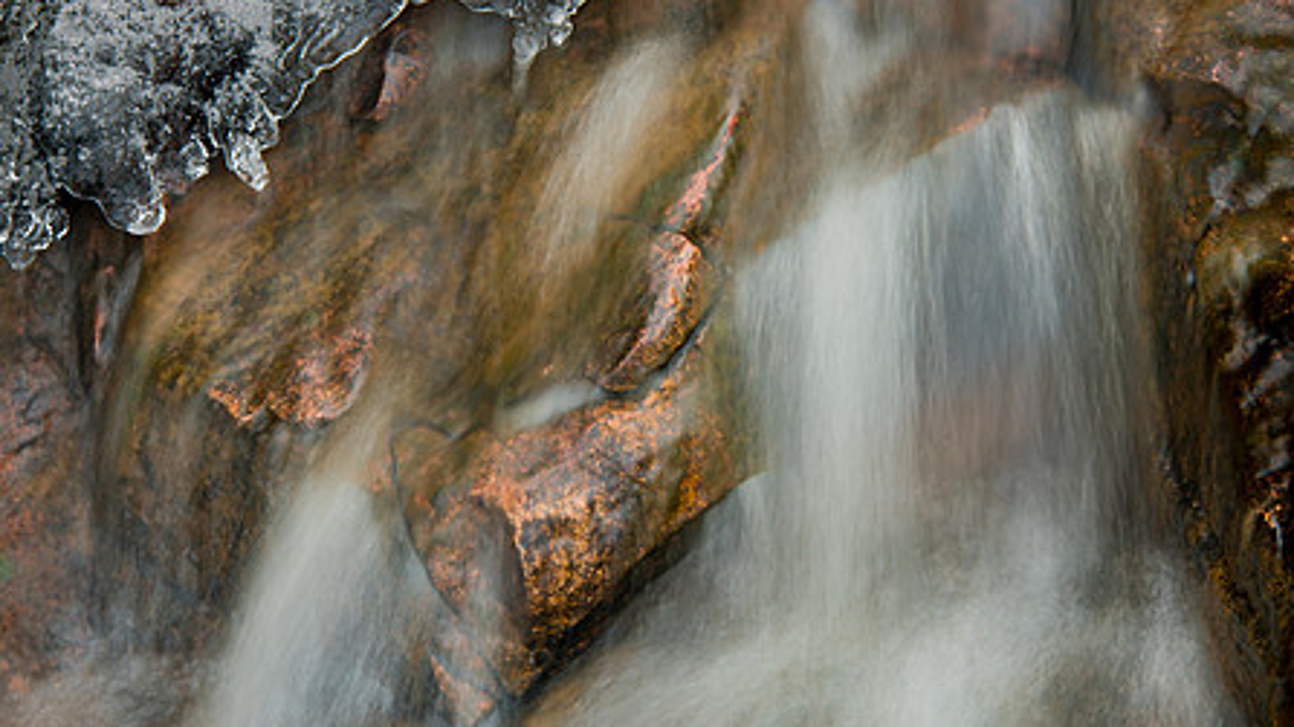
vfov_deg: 5.9
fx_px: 6997
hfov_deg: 10.6
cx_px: 689
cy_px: 204
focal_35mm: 204
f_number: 16
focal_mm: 150
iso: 64
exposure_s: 1/1.25
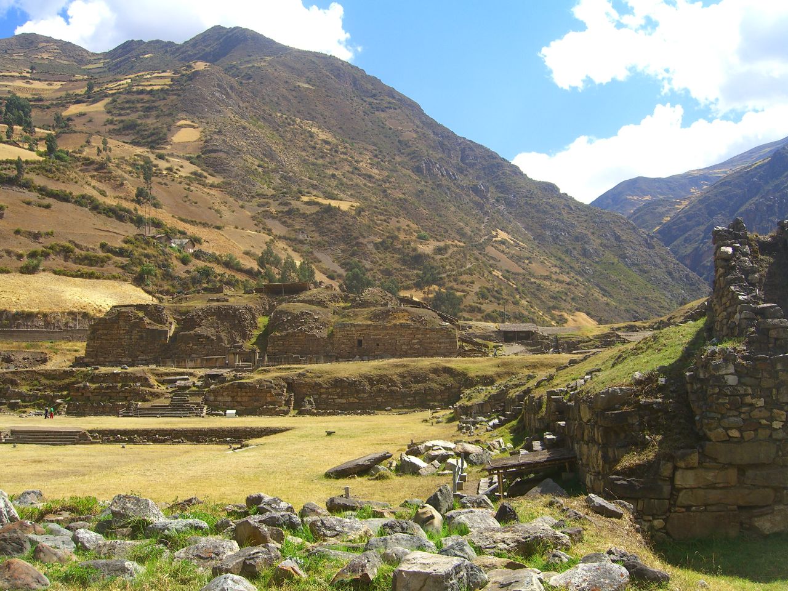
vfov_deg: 37.7
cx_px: 394
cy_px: 296
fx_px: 865
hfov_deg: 49.0
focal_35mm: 38
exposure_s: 1/500
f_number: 4
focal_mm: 7.9
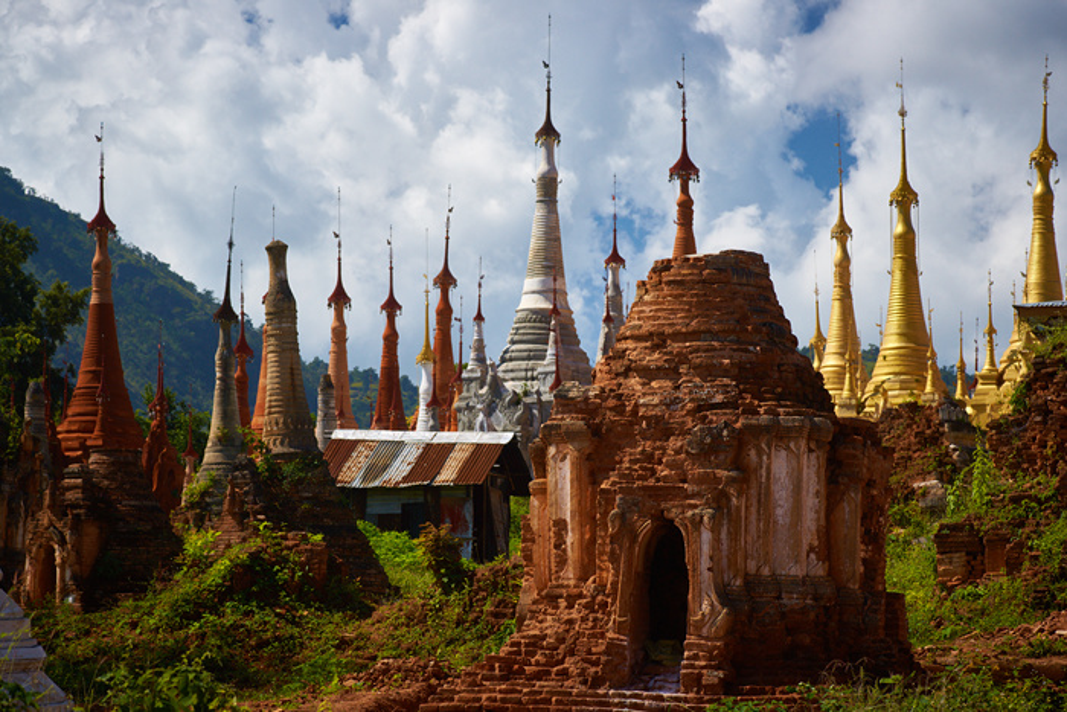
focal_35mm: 100
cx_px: 534
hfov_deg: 20.4
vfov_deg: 13.7
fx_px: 2964
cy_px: 356
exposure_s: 1/250
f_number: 8
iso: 200
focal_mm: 100
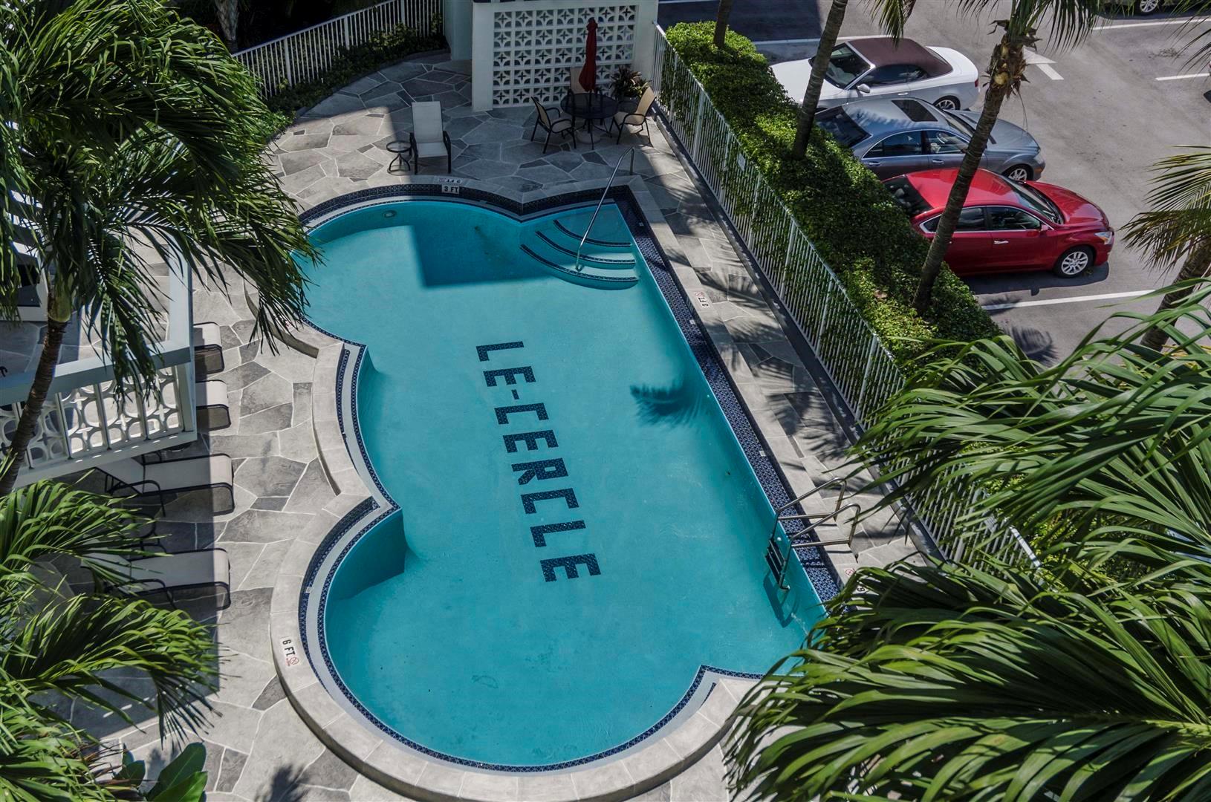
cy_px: 401
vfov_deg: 45.5
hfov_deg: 64.7
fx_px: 957
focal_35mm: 28
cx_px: 606
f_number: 5
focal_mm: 19
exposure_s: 1/640
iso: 100
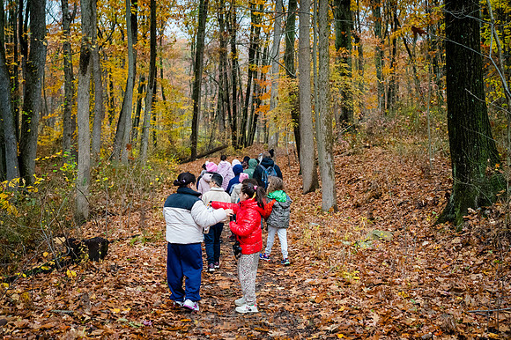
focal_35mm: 42
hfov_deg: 46.1
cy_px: 169
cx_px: 243
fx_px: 600
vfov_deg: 31.7
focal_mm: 39
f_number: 3.5
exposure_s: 1/640
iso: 6400
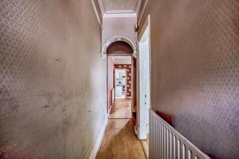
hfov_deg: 96.8
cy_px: 80
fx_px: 106
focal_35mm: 16
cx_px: 120
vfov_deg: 73.7
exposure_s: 1/25
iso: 100
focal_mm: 16
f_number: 11
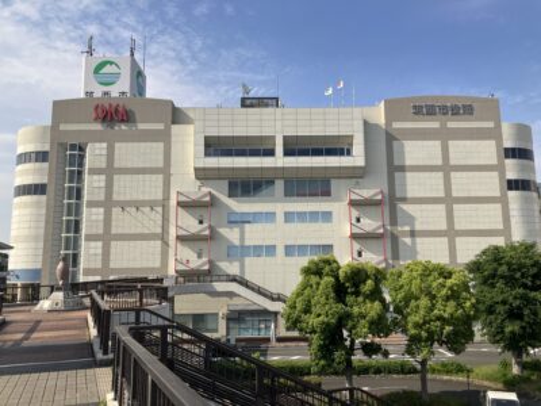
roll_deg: +0.2
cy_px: 203
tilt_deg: +8.6
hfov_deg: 63.4
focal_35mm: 28
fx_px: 438
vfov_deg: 49.7
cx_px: 270
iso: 32
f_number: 1.8
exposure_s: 1/2208
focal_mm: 3.99
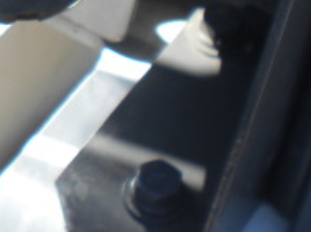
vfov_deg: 11.2
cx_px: -142
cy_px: -74
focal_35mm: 129
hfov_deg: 14.4
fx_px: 1157
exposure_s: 1/200
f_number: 3.1
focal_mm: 6.3
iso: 64
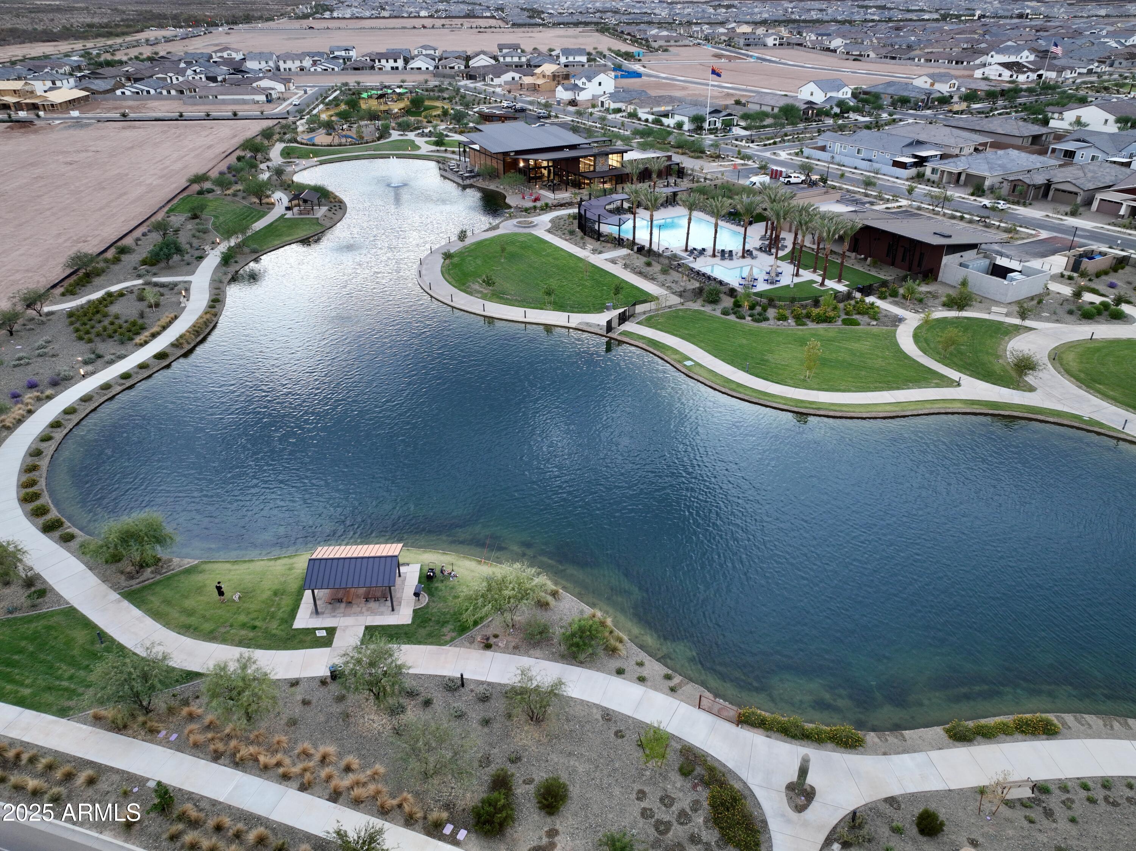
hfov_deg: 71.6
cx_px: 568
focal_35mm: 24
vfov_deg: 56.8
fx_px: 787
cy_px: 426
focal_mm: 12.29
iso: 100
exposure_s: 1/15
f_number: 2.8
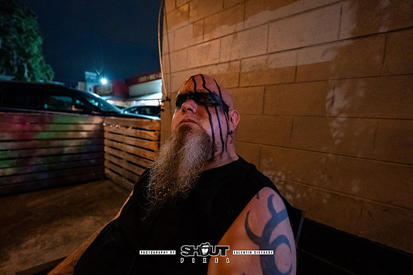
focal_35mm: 17
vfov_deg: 69.6
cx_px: 206
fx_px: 198
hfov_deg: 92.4
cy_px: 138
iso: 3200
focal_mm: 14.6
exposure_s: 1/160
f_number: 2.8
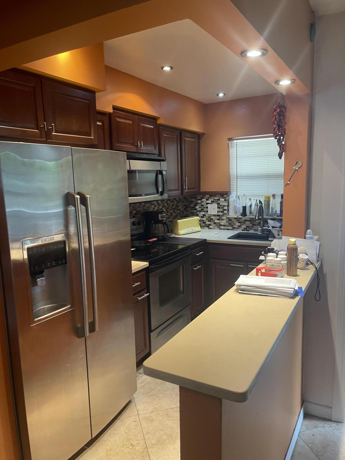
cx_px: 172
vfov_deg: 69.4
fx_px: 332
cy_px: 230
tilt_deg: -8.4
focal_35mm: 25
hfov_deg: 54.9
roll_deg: +1.8
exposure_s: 1/60
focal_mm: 5.1
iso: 160
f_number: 1.6
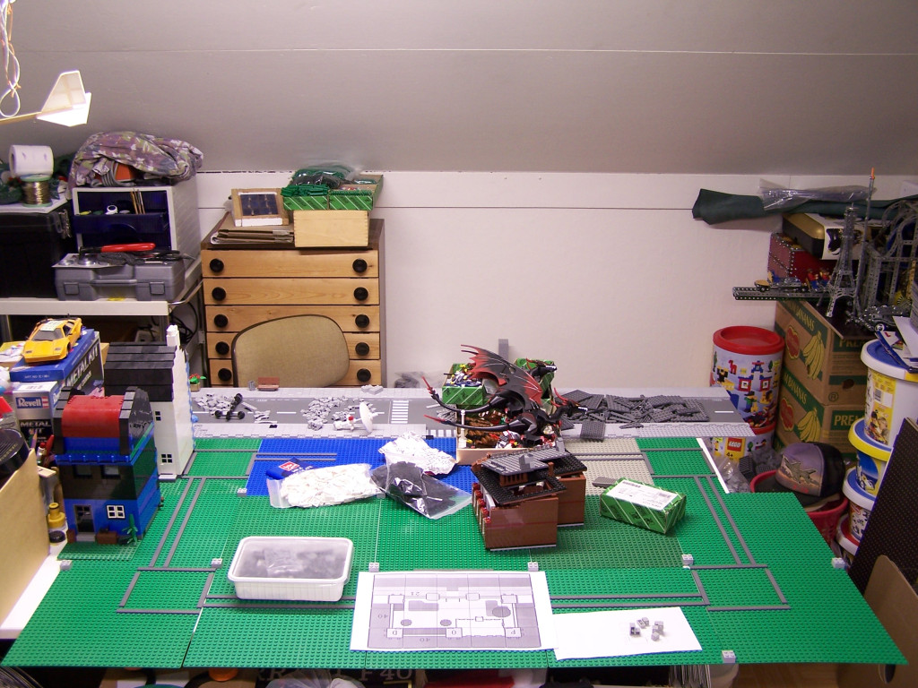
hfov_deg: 49.0
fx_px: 1008
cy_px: 344
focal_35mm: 38
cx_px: 459
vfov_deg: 37.7
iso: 80
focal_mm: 6.3
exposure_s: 1/6
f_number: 2.8
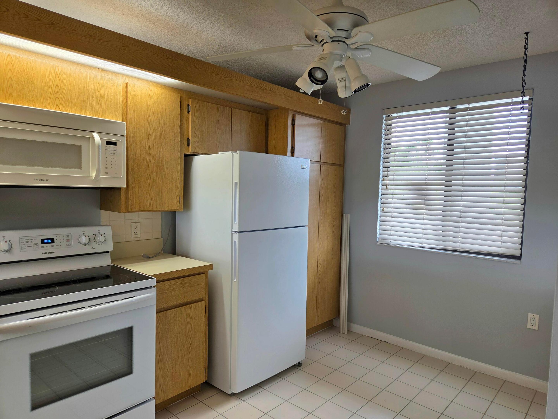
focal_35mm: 23
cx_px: 279
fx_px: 371
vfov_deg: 58.9
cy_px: 210
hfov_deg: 73.9
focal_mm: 5.4
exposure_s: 1/120
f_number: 1.8
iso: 64
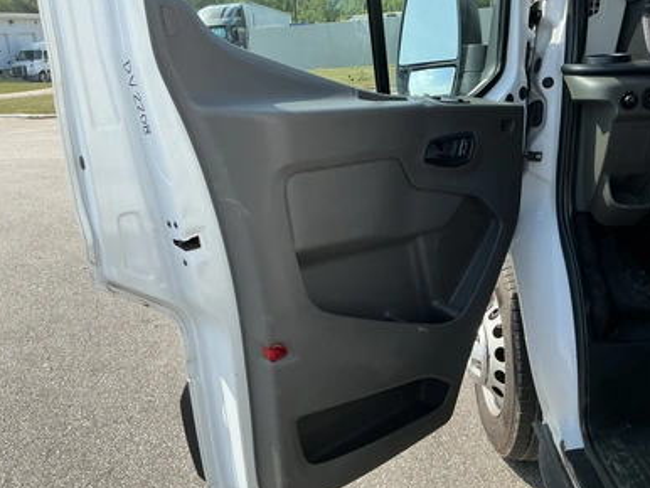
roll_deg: +4.2
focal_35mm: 29
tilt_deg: -19.4
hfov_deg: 61.6
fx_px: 545
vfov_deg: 48.3
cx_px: 322
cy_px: 249
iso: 25
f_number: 1.8
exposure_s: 1/709
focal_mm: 3
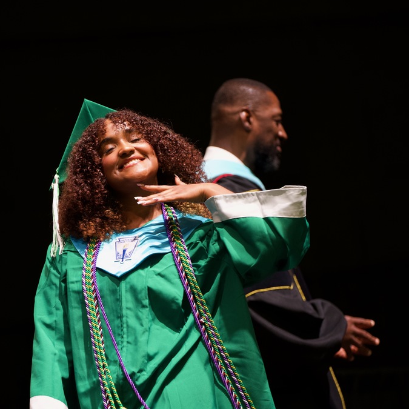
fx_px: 2152
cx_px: 146
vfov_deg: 10.9
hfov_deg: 10.8
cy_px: 203
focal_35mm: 161
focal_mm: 125
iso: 1600
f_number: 2.8
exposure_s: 1/400
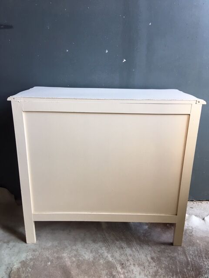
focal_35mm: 29
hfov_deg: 48.2
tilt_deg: -19.7
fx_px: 233
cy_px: 139
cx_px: 104
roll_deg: -0.9
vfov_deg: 61.7
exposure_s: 1/33
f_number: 2.2
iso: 25
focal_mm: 4.15
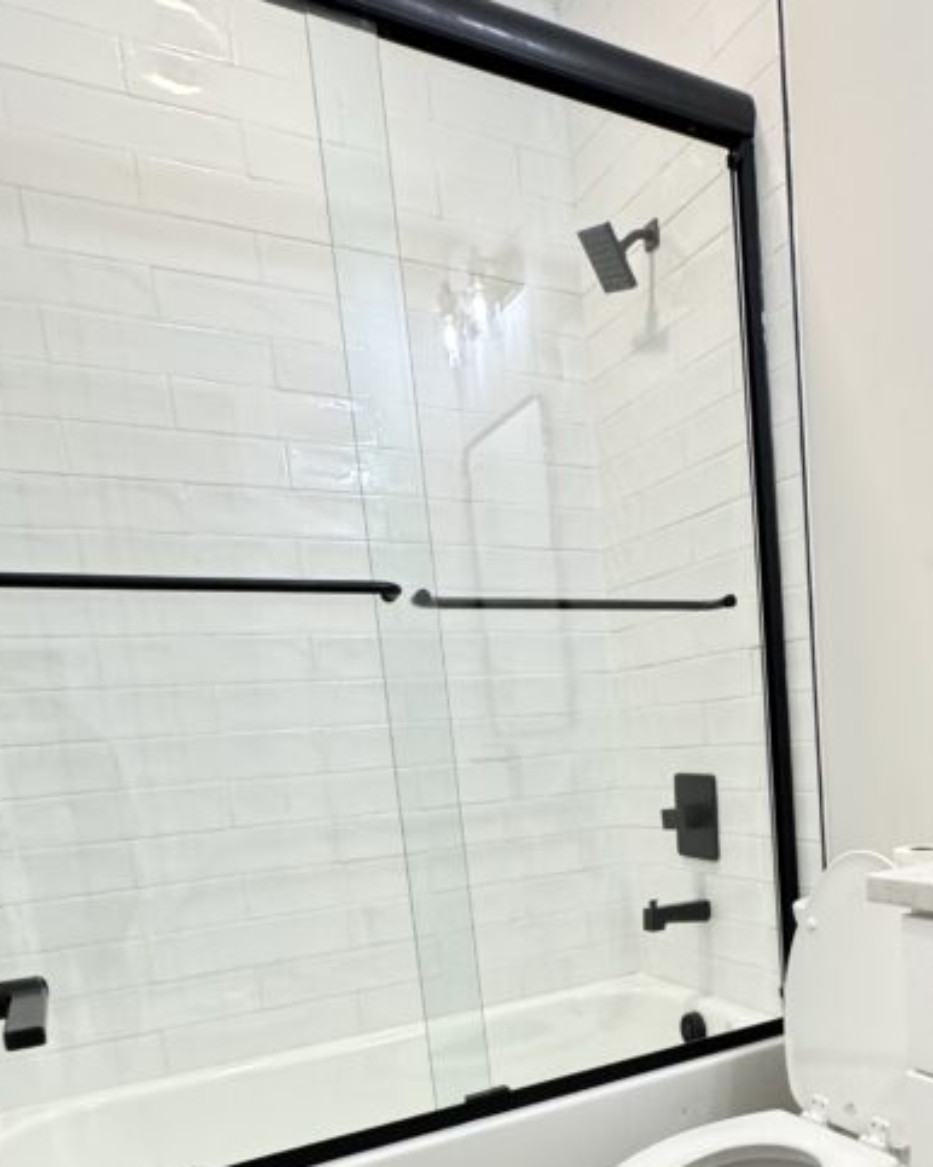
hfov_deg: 47.8
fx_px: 1002
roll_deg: +4.1
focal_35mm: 29
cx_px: 718
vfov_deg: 57.1
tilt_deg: -8.4
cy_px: 892
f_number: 2.2
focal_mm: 2.22
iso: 320
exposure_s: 1/60
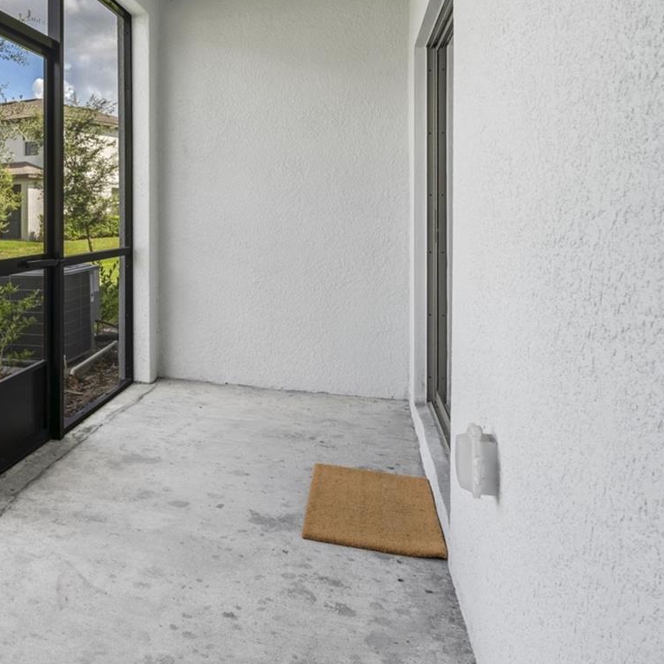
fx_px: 673
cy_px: 209
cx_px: 54
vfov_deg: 51.3
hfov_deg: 46.8
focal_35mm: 31
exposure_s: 1/8
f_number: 10
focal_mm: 17
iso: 100
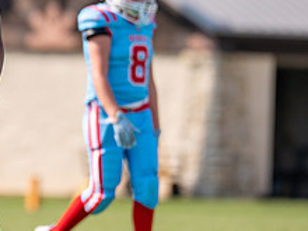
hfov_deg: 3.0
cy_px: 64
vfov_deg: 2.2
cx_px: -7
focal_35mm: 664
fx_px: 5908
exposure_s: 1/2000
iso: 125
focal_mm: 200
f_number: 2.8
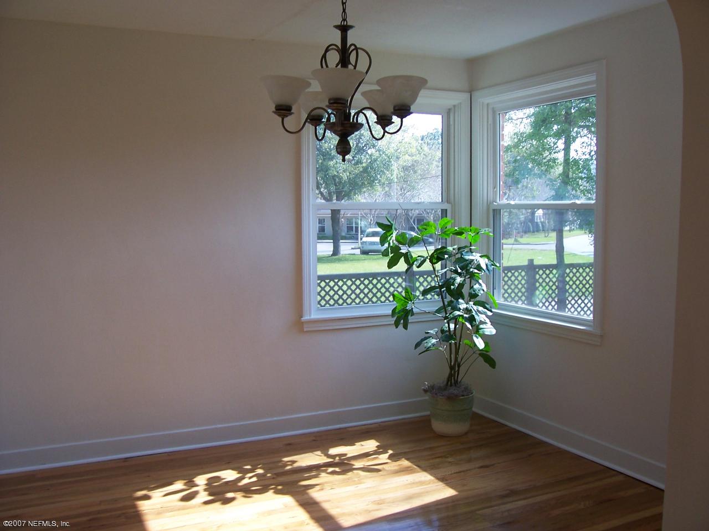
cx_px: 354
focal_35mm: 34
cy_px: 266
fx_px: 696
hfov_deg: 54.0
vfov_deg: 41.8
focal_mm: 5.6
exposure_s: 1/180
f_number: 2.7
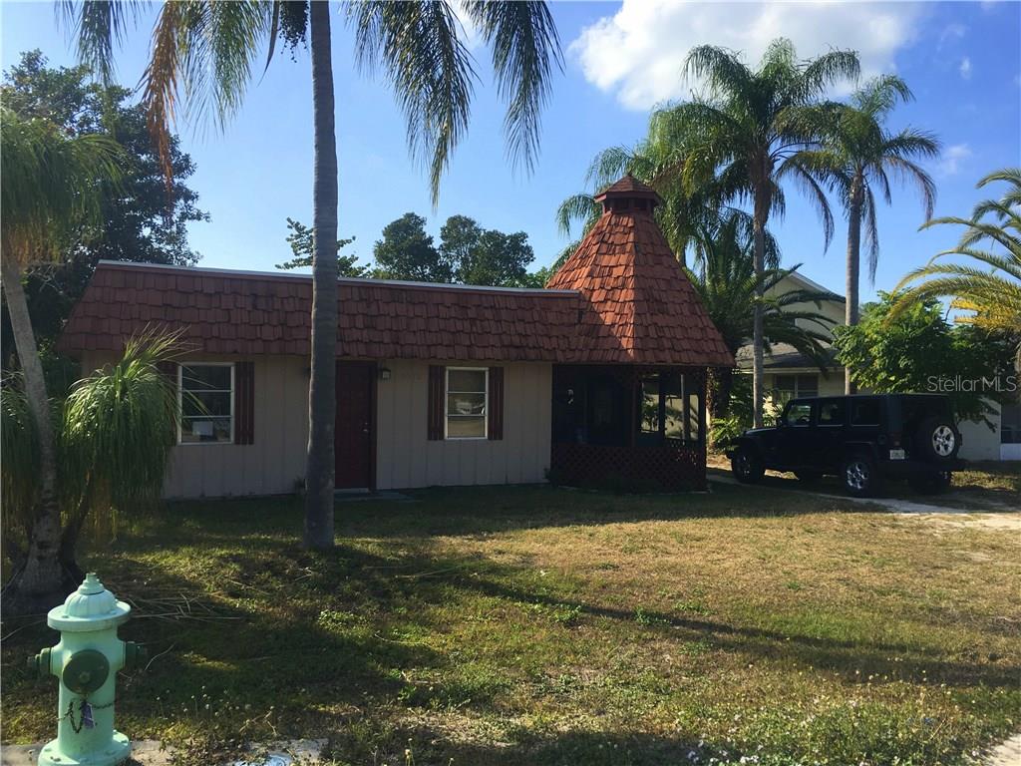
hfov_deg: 61.7
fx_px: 855
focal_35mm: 29
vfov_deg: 48.2
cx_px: 510
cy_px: 383
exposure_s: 1/1374
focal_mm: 4.15
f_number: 2.2
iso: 25
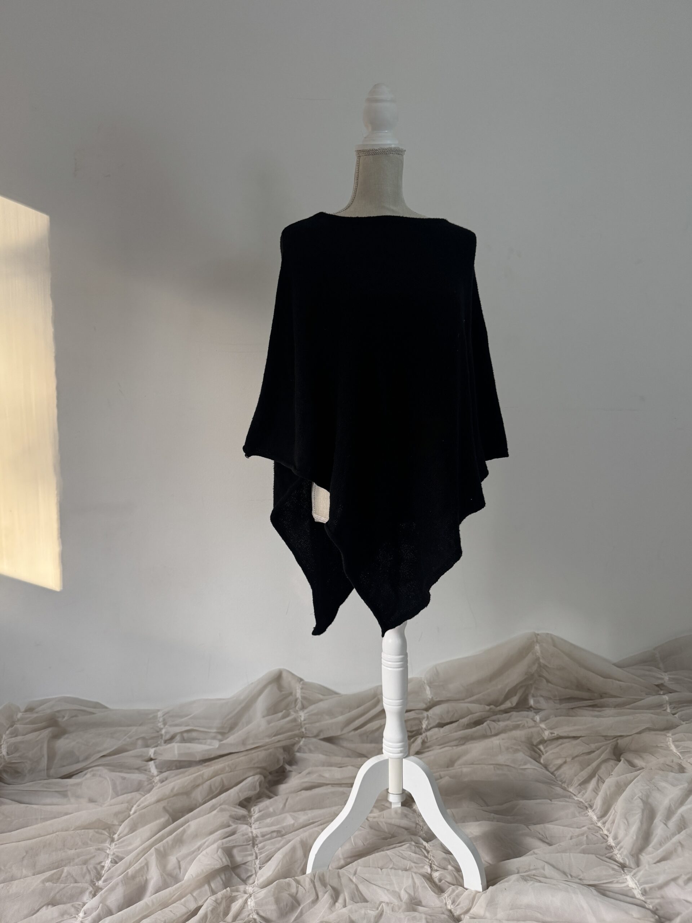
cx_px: 346
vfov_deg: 71.6
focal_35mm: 24
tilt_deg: -2.9
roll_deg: -0.8
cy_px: 462
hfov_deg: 56.8
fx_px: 640
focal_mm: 6.76
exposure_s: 1/100
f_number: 1.78
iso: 200
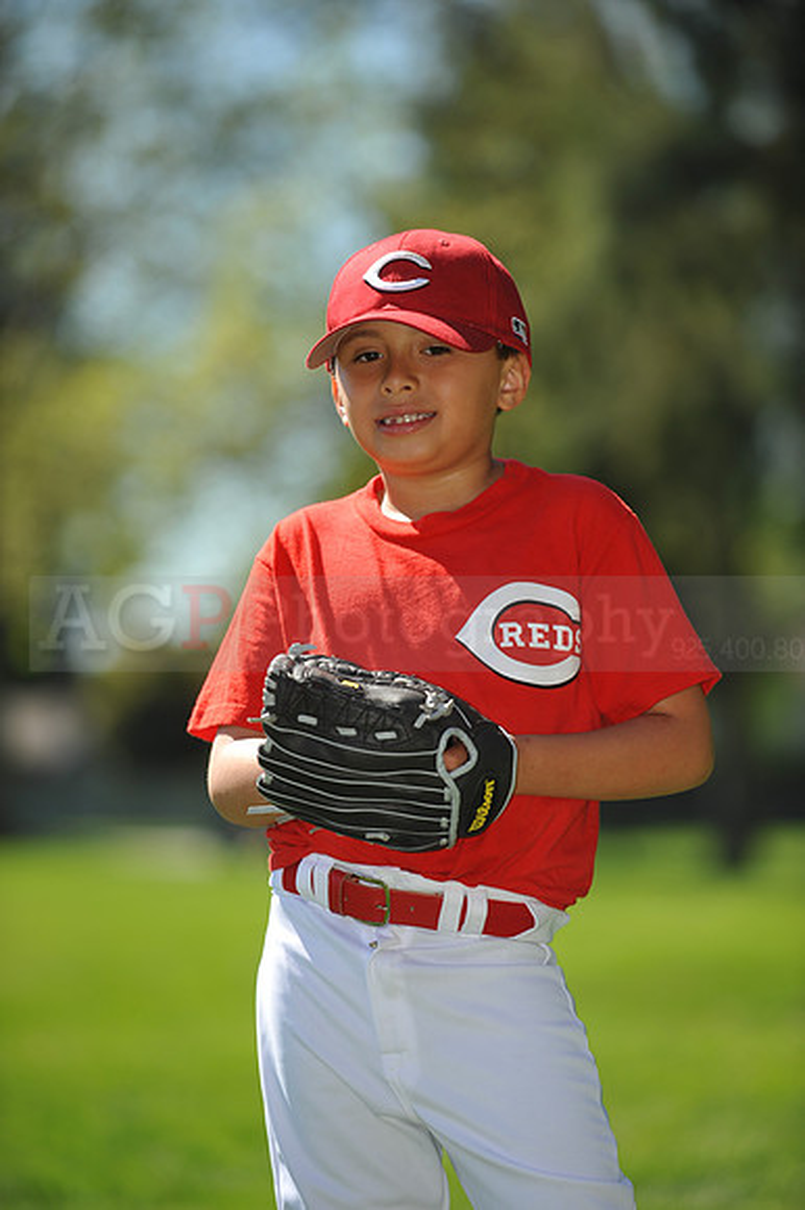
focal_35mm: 175
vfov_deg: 11.8
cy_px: 605
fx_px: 5876
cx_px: 402
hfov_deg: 7.8
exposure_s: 1/1250
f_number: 4
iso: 200
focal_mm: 175
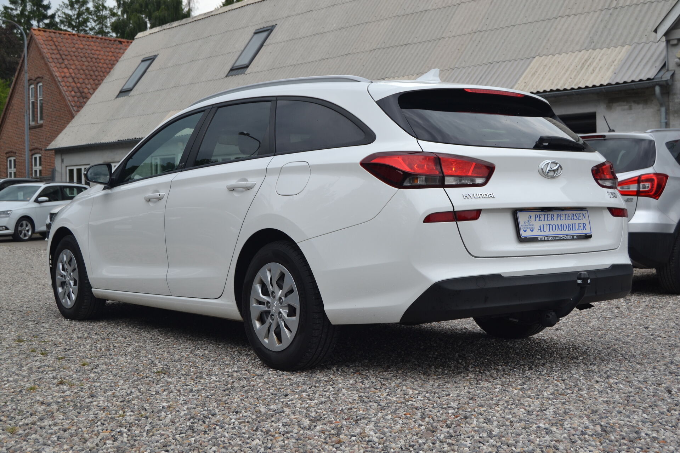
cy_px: 226
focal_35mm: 46
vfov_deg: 28.9
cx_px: 340
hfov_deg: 42.3
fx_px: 878
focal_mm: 31
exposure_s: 1/160
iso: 100
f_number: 6.3
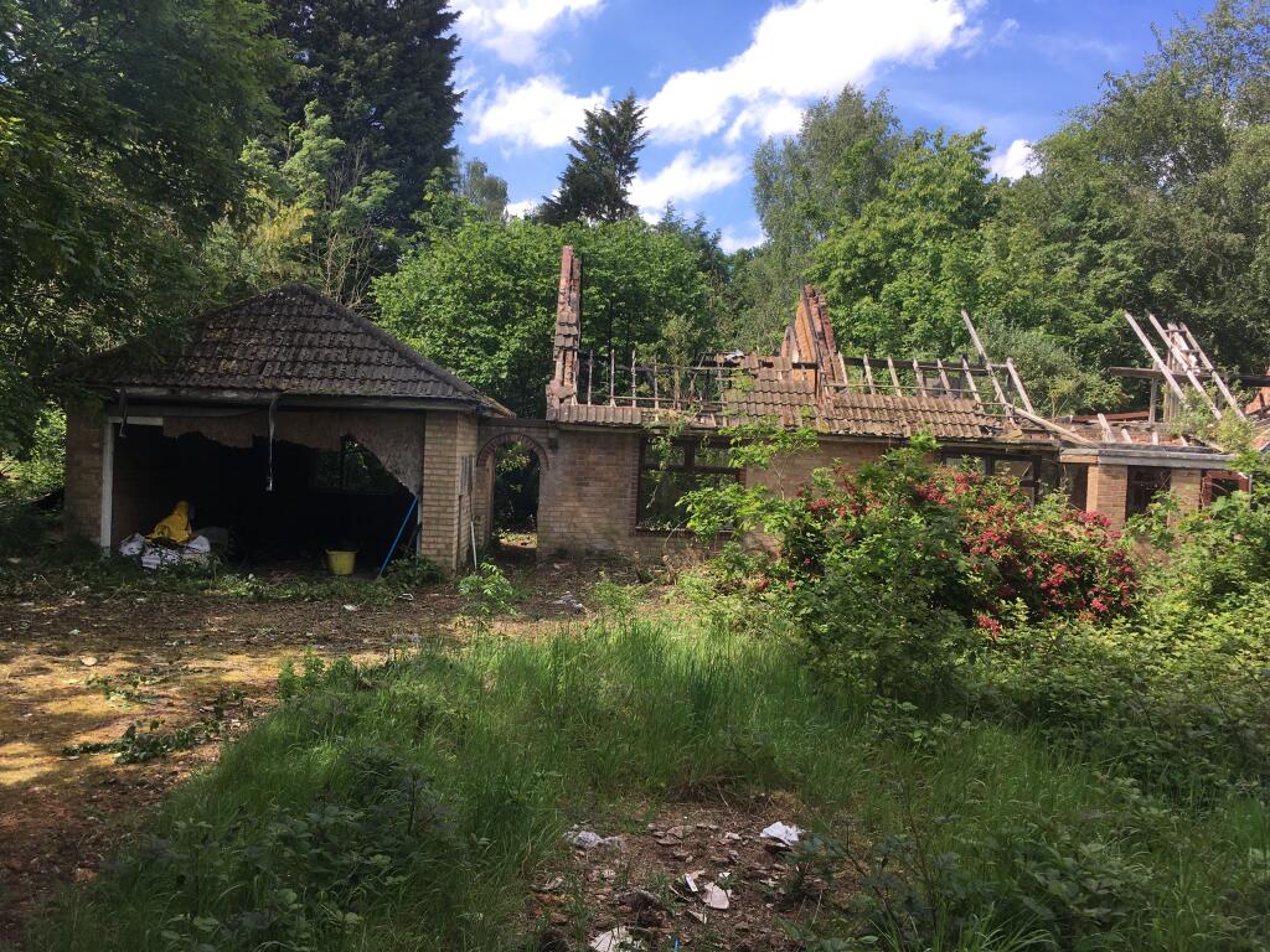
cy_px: 476
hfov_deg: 61.7
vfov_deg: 48.2
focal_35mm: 29
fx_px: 1064
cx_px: 635
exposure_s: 1/657
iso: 25
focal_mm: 4.15
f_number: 2.2
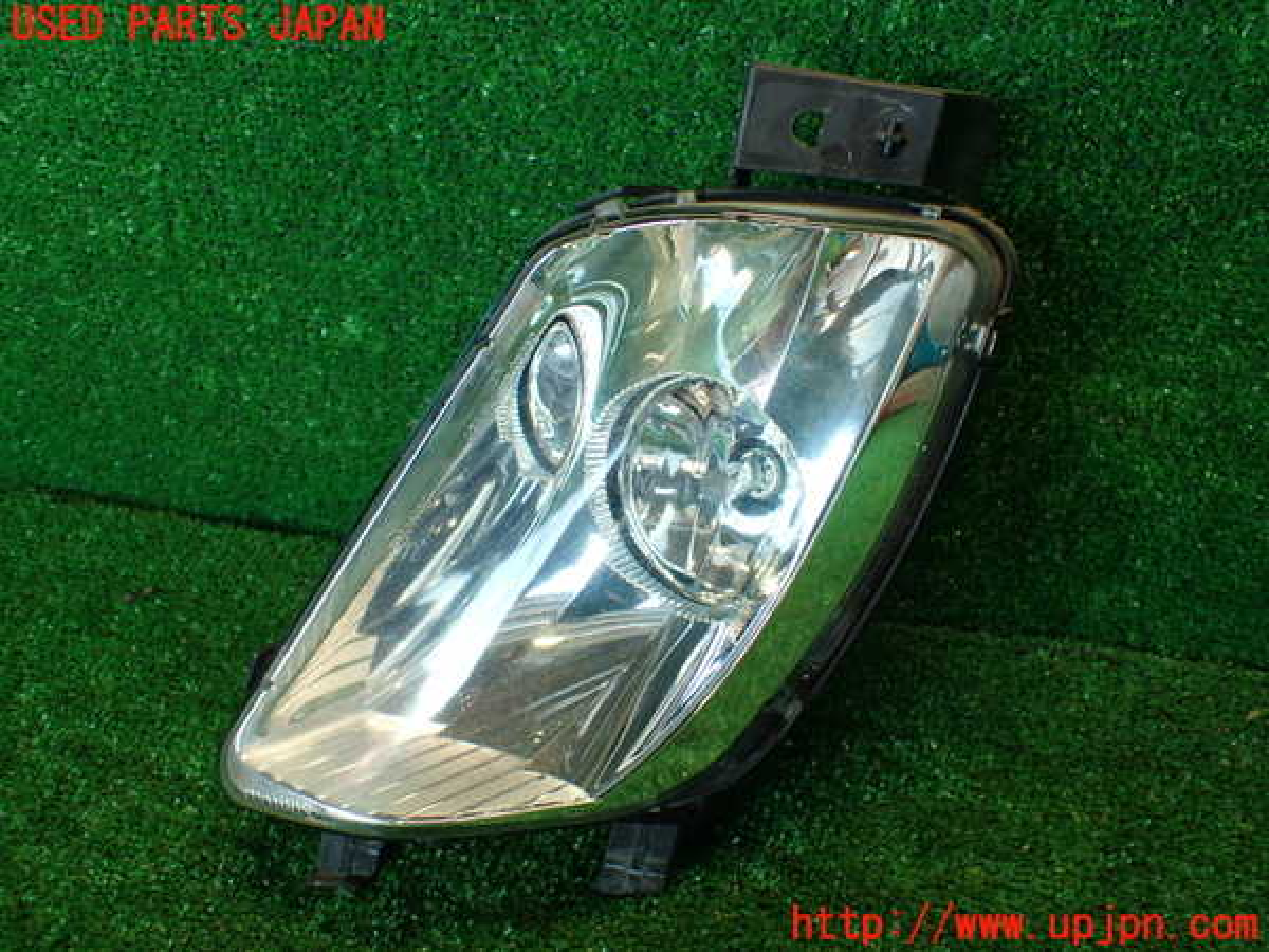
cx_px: 634
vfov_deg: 44.2
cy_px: 476
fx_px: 1173
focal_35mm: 32
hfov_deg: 56.8
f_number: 2.4
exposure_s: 1/60
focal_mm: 5.79
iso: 200
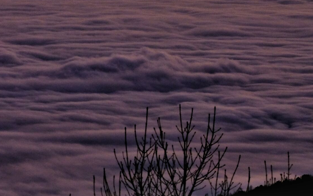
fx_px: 1553
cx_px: -11
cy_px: 37
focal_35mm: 182
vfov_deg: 7.2
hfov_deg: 11.4
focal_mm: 55
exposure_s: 1/250
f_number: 6.4
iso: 1000
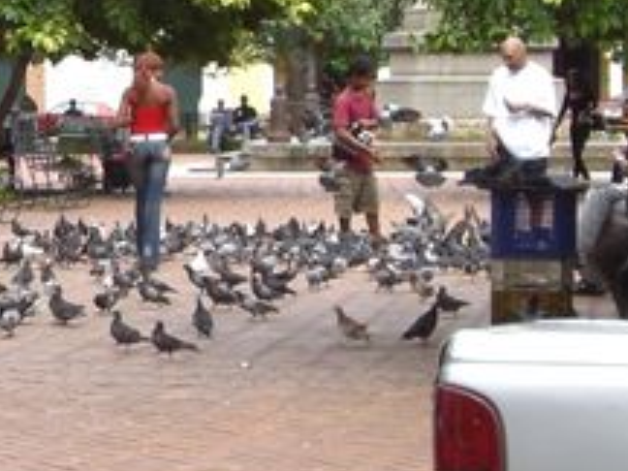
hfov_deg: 10.9
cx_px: 44
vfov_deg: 8.2
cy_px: 84
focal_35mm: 180
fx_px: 3266
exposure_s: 1/400
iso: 64
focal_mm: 6.2
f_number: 2.7
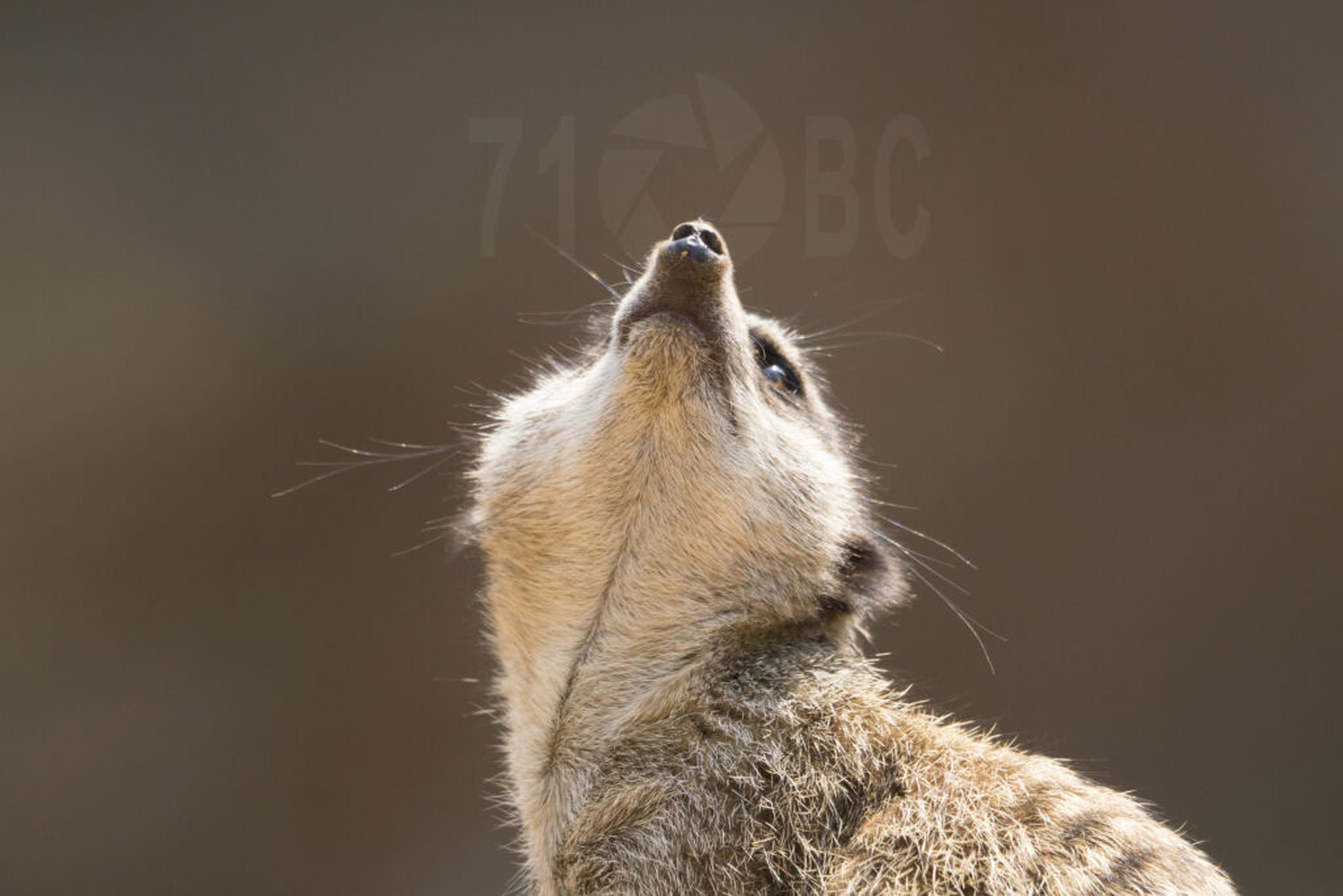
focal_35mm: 600
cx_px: 672
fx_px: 22385
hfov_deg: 3.4
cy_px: 448
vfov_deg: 2.3
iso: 640
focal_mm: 400
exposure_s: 1/500
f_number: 7.1
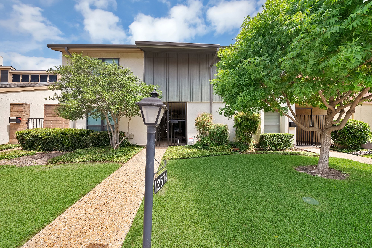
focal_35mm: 12
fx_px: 124
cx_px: 186
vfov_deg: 90.0
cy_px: 124
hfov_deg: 112.6
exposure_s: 1/250
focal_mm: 12
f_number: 9
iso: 640
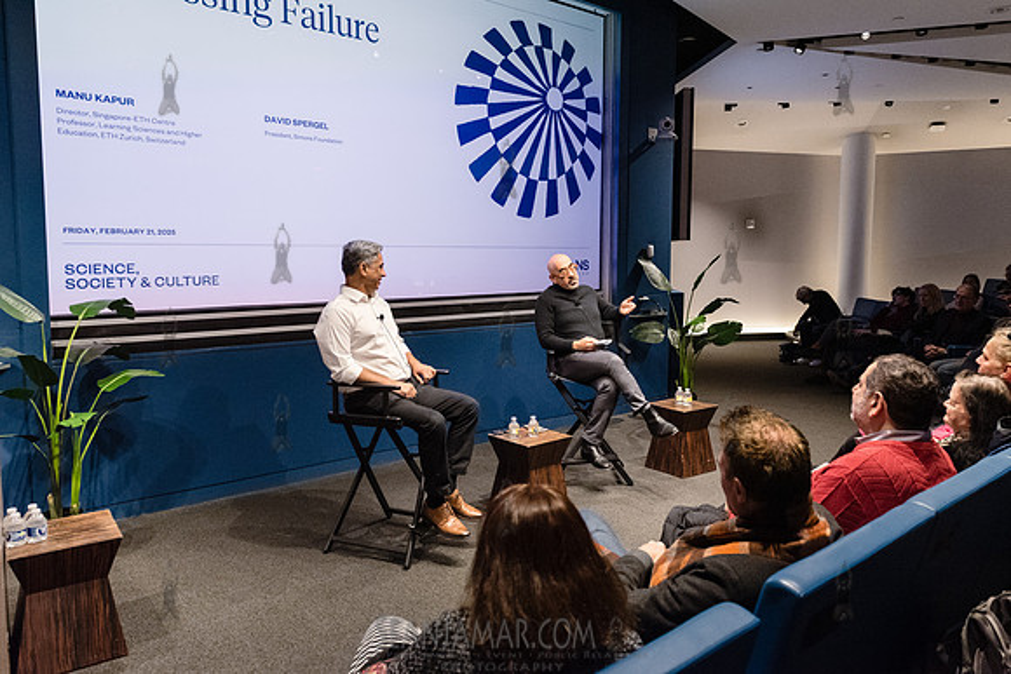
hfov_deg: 69.9
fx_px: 723
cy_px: 318
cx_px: 514
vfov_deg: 50.0
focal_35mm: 26
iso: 6400
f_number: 4
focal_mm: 24
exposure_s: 1/200
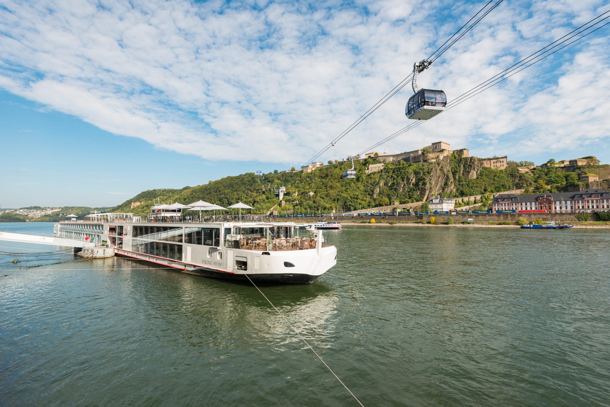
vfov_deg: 70.5
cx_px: 305
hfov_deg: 93.3
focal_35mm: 17
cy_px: 204
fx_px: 288
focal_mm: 17
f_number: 8
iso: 100
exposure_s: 1/200
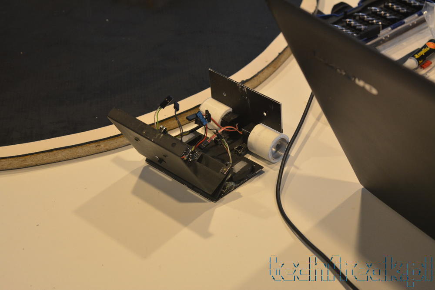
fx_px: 943
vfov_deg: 17.5
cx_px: 218
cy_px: 145
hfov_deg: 26.0
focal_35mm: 78
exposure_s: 1/30
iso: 1400
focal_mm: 52
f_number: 5.6
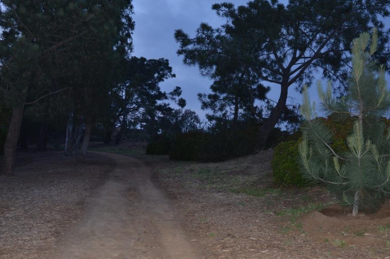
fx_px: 487
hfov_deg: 43.7
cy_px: 124
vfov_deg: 29.8
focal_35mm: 45
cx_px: 193
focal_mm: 26
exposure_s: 1/60
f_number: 4
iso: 800
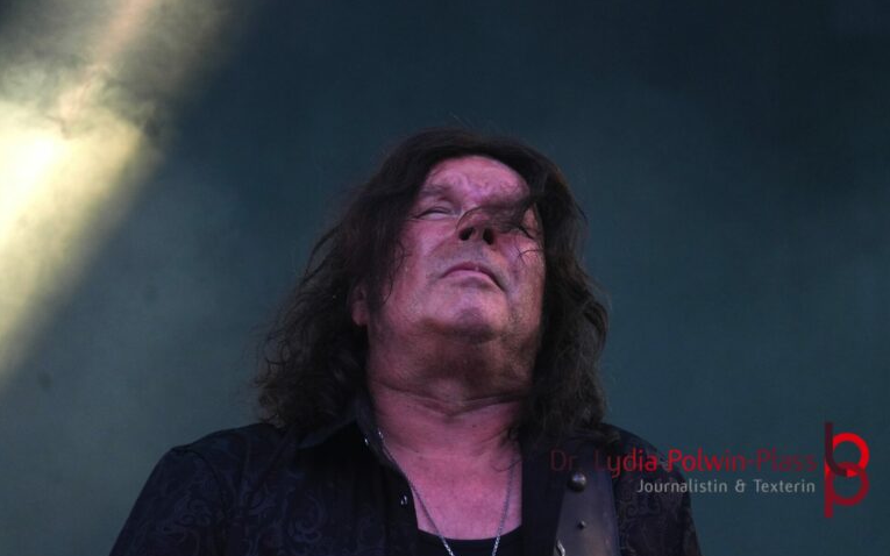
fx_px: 9641
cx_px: 444
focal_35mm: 398
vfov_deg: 3.3
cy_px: 294
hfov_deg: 5.3
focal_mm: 259
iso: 2000
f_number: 6.3
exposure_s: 1/500
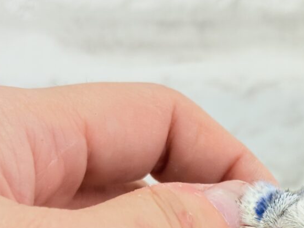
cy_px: 241
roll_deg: -2.2
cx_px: 306
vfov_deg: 12.9
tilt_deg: -13.2
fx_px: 992
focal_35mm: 113
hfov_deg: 17.0
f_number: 1.6
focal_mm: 5.96
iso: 80
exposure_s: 1/100
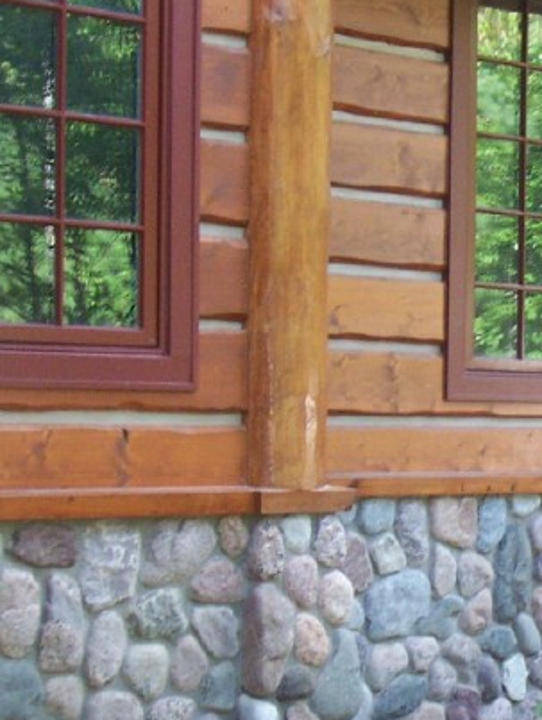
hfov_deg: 14.5
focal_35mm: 99
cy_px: 561
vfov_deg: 19.6
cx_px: 630
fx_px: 2064
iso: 125
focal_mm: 6.4
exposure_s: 1/60
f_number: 3.9
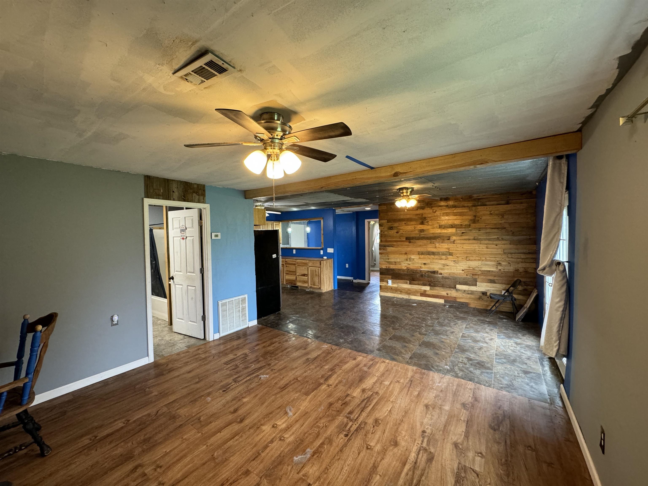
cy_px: 243
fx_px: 262
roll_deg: +0.5
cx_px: 324
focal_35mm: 14
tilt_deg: -2.6
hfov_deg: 102.1
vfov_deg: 85.7
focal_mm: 2.22
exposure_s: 1/60
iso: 320
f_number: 2.2
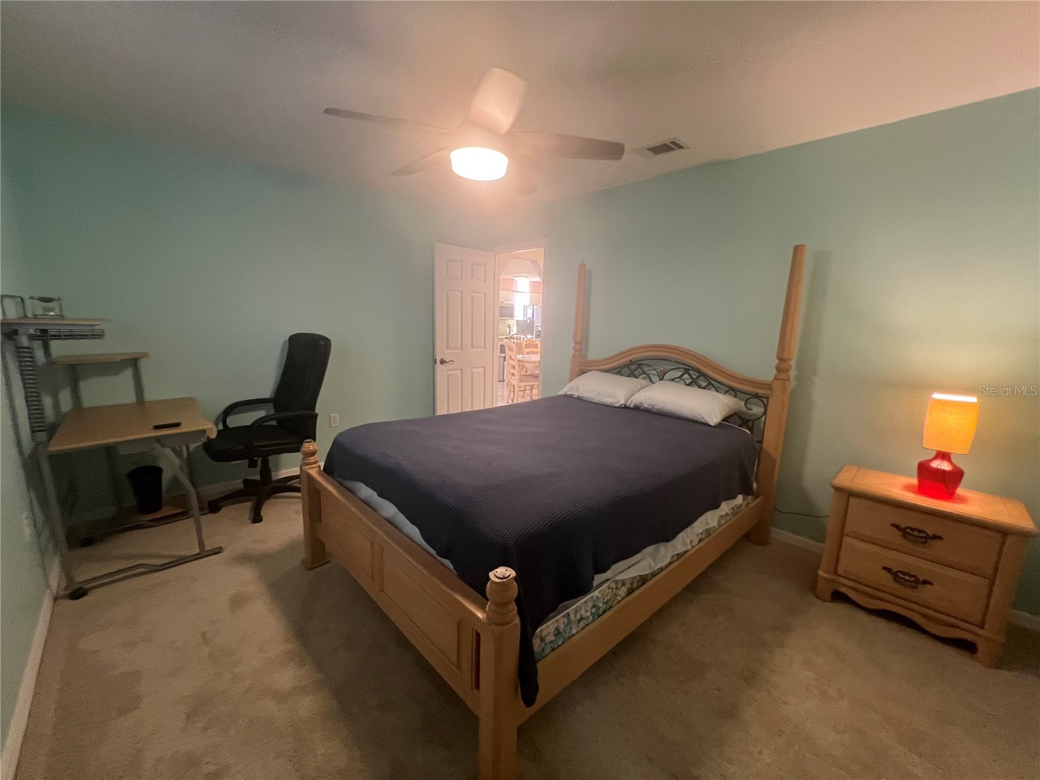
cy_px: 390
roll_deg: -1.7
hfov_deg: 106.2
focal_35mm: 13
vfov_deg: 89.9
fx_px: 391
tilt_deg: -9.8
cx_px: 520
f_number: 1.8
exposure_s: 1/60
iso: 320
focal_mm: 1.57
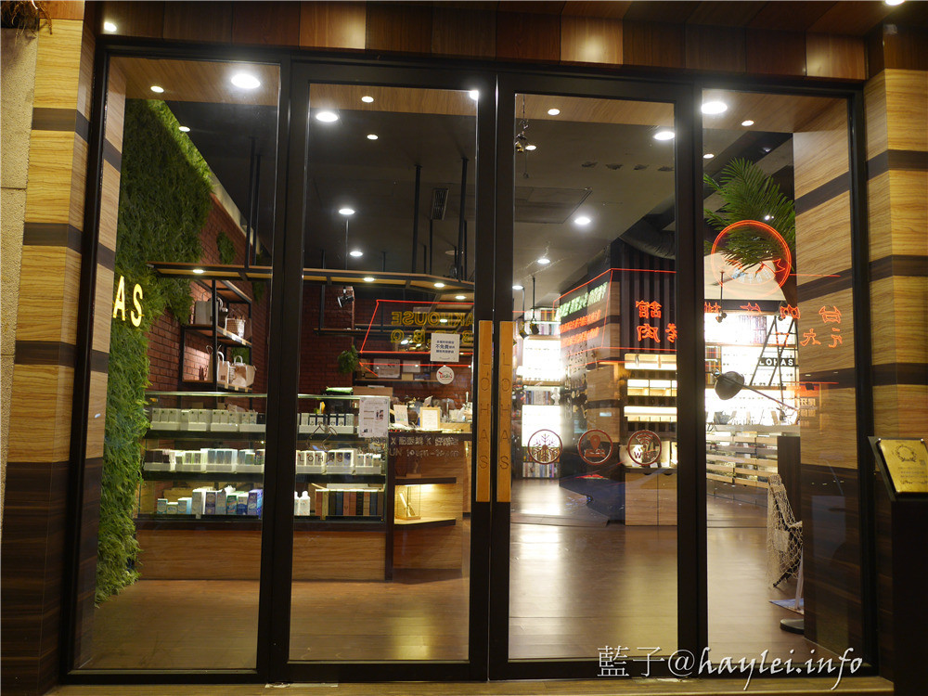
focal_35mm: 30
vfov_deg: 46.8
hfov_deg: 60.0
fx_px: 804
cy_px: 348
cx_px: 464
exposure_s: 1/60
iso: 400
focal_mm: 15
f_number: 1.7
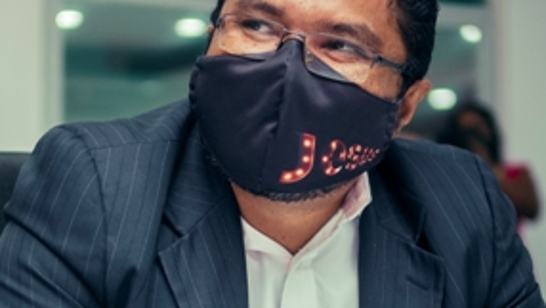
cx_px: 199
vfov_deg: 9.8
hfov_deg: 17.4
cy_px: 227
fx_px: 1784
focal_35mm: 123
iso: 100
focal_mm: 35
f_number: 1.8
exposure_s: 1/250
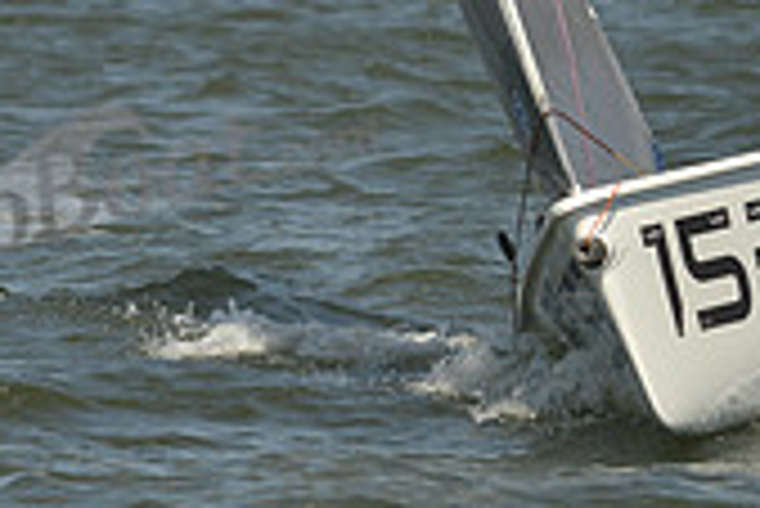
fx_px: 19586
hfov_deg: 2.2
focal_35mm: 927
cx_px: 616
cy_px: -97
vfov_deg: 1.5
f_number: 8
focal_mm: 270
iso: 280
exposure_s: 1/1600
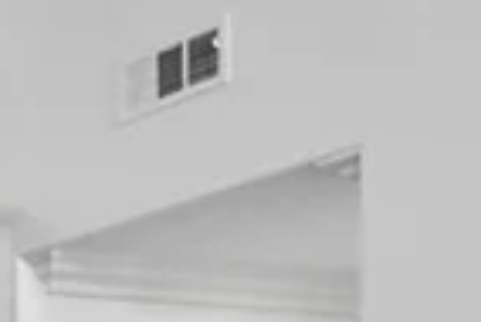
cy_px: 819
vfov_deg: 9.3
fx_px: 1739
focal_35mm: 130
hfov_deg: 10.3
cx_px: -1033
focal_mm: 12
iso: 500
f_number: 8
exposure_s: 1/1.67
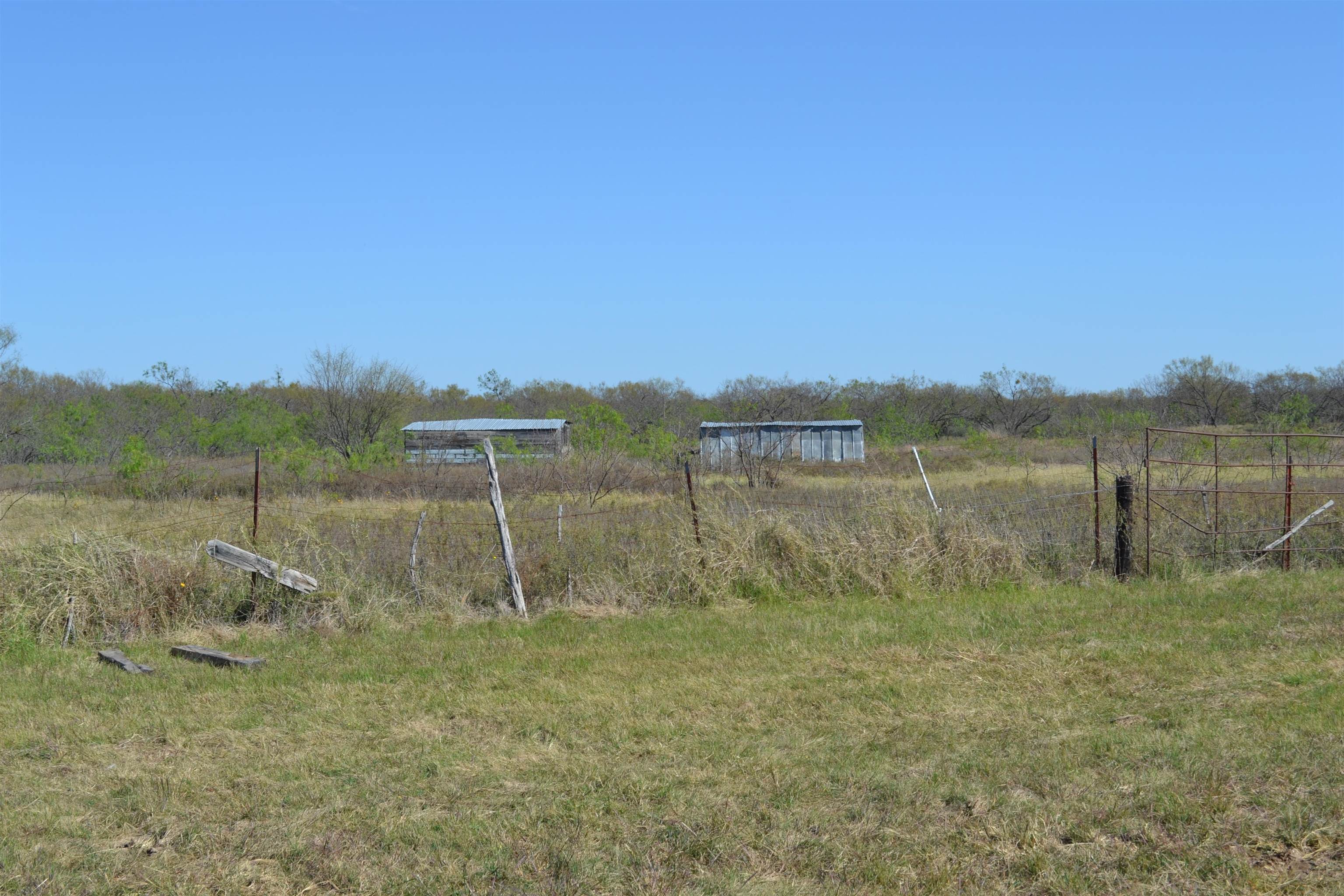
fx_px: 1904
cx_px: 672
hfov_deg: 38.9
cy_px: 448
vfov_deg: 26.5
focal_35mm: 51
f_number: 8
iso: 100
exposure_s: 1/250
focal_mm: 34
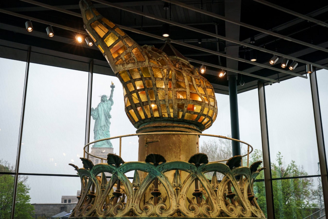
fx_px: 355
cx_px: 164
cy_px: 110
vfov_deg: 34.2
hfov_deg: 49.5
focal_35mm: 39
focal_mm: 39
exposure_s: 1/60
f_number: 8
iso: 400
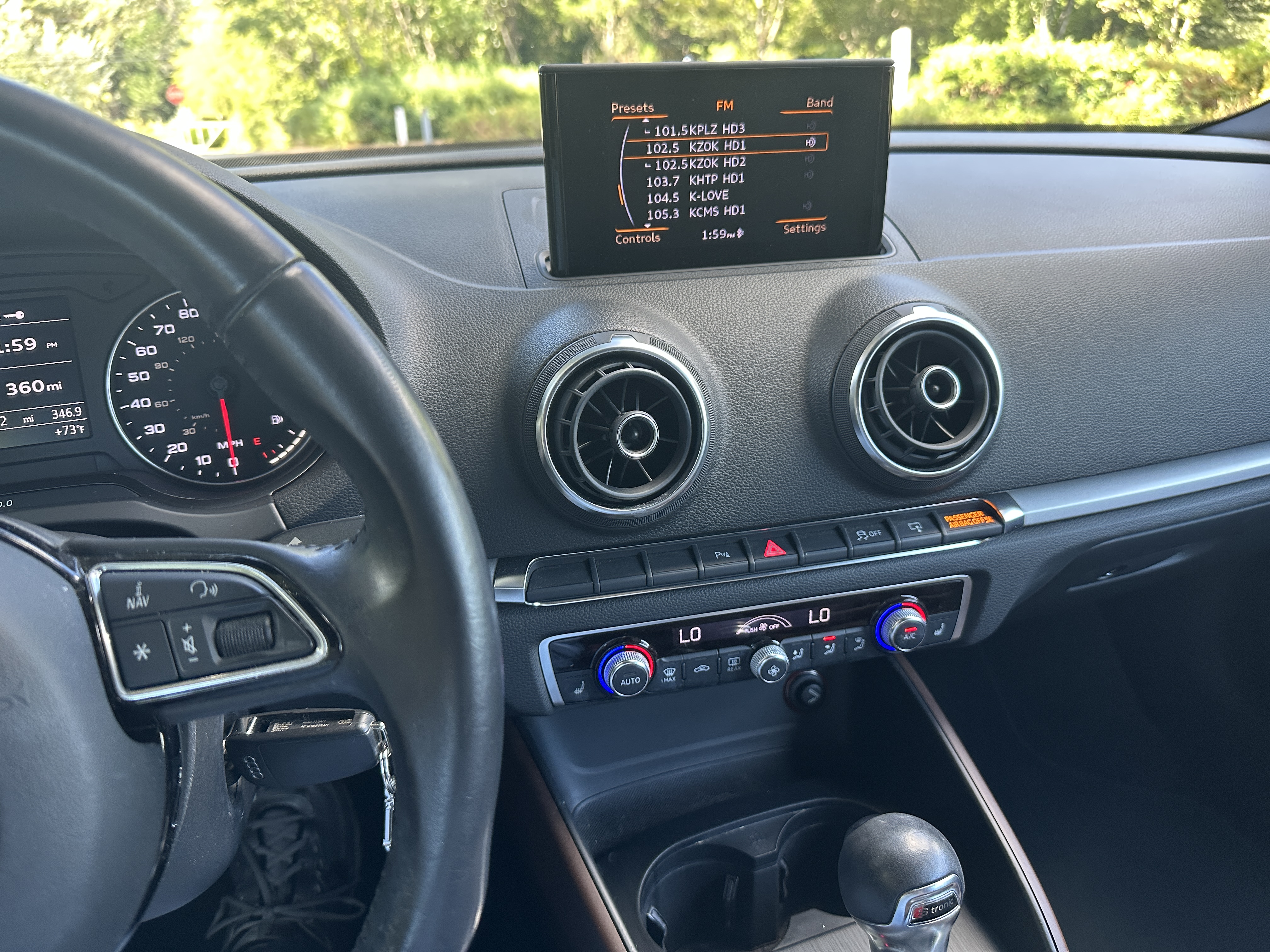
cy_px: 476
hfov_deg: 71.6
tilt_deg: -23.3
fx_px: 881
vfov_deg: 56.8
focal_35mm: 24
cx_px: 635
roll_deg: +2.7
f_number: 1.78
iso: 200
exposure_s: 1/121
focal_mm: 6.86
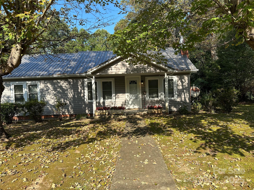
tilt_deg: -1.9
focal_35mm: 24
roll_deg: +1.7
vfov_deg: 56.8
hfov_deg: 71.6
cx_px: 127
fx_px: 176
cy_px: 95
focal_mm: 6.86
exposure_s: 1/1433
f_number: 1.78
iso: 80
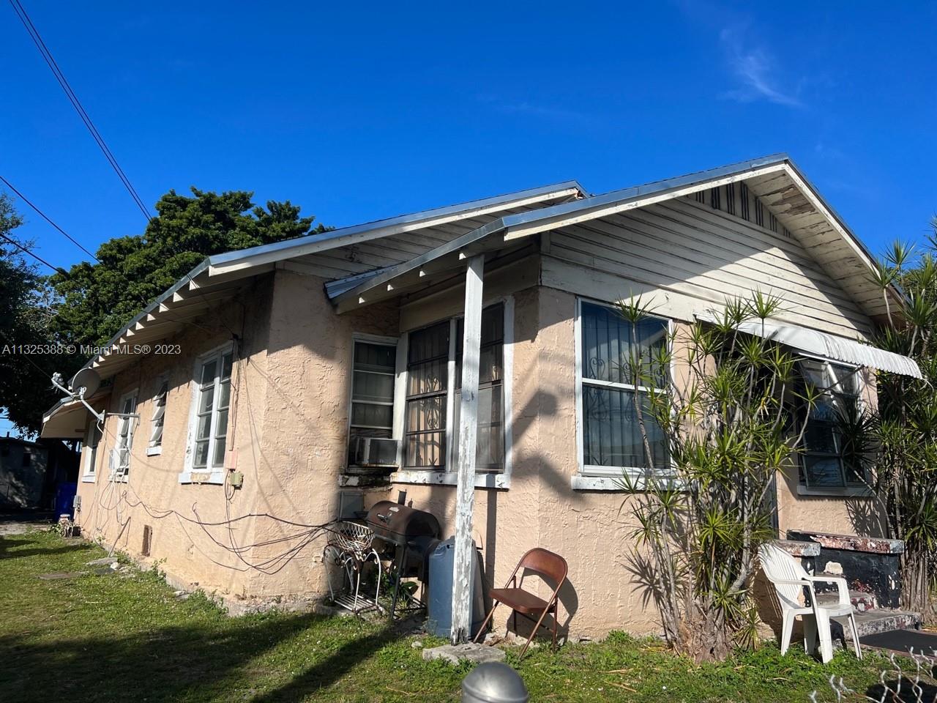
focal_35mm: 26
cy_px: 352
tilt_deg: +9.7
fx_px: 704
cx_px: 468
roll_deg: -1.5
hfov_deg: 67.3
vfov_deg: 53.1
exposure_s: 1/5587
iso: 50
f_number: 1.5
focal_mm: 5.7
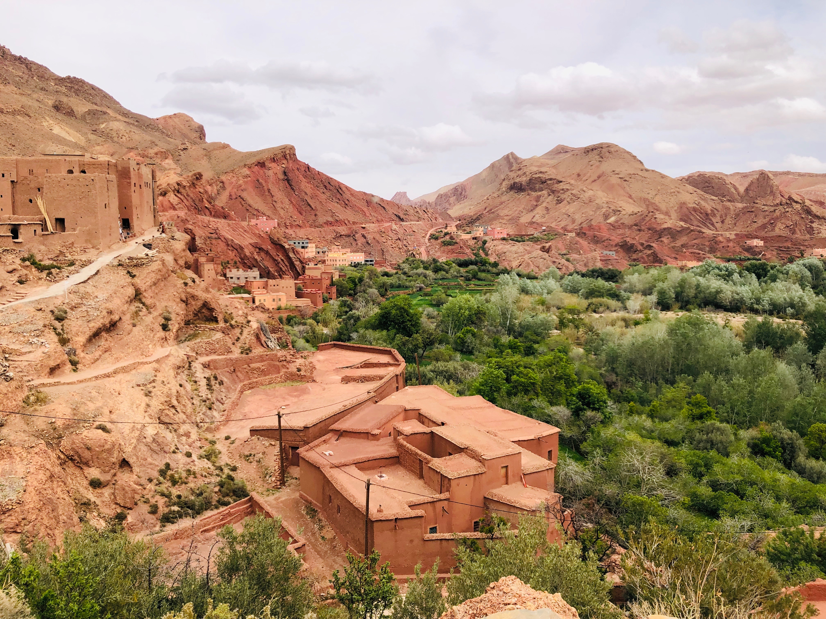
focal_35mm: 28
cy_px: 310
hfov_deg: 63.4
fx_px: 668
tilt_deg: -6.0
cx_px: 413
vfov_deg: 49.7
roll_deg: +1.7
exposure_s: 1/2000
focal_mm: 4
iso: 20
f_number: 1.8
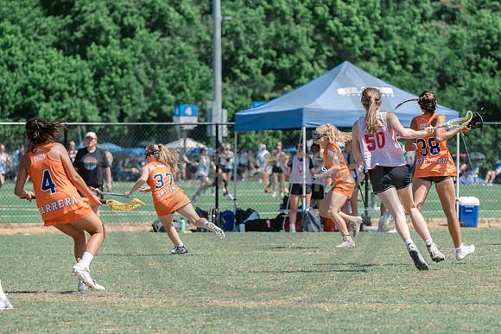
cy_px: 230
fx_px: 4148
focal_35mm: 298
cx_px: 368
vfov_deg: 4.6
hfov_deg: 6.9
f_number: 5
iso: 400
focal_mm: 200
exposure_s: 1/1600
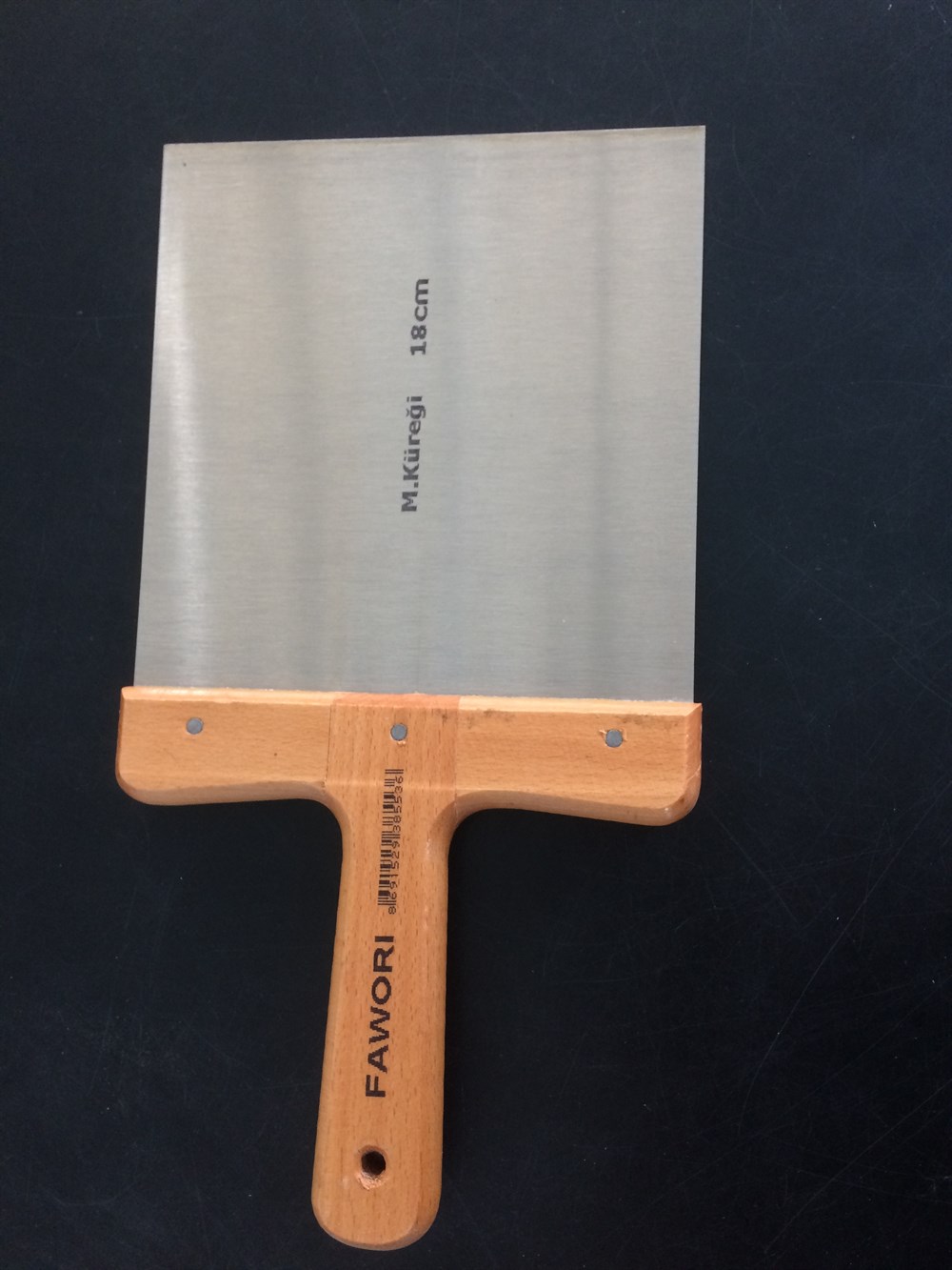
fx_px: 1063
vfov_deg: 61.7
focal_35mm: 29
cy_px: 635
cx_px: 476
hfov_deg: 48.2
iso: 125
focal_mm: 4.15
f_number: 2.2
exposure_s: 1/30
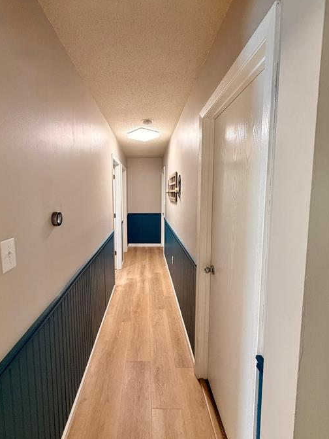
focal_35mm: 16
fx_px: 203
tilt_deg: -5.0
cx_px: 143
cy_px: 212
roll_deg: -0.1
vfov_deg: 94.5
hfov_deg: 77.7
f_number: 2.2
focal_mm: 2.22
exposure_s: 1/60
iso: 400
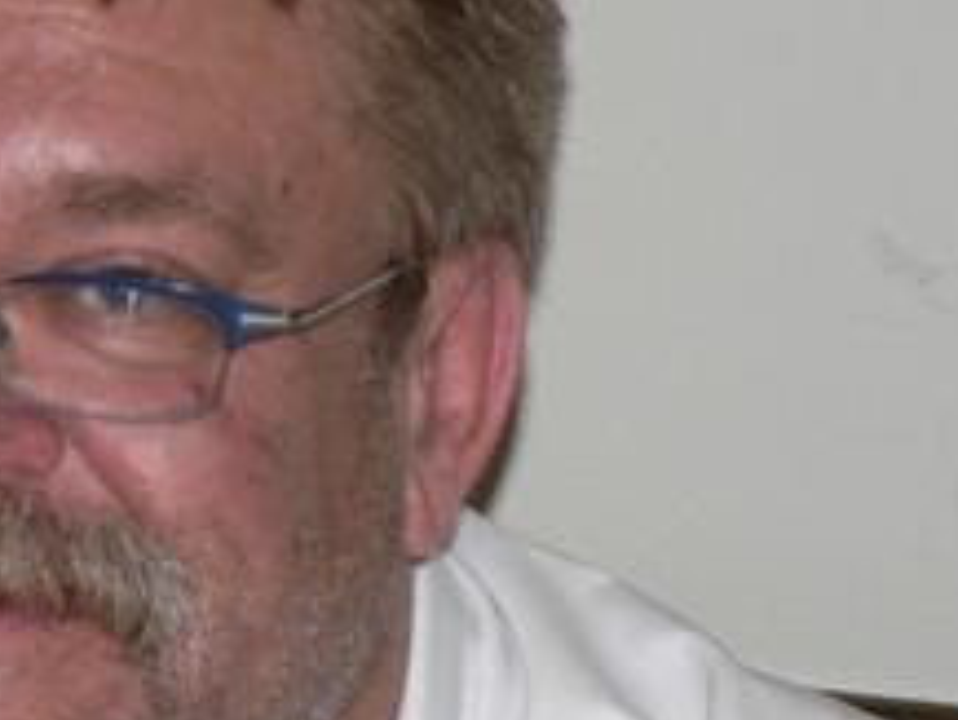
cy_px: 526
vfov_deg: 5.5
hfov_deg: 7.3
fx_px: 7421
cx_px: -60
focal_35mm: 268
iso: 100
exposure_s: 1/60
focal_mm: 18.2
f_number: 3.2
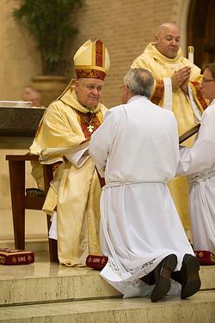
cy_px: 151
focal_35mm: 122
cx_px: 89
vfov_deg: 16.8
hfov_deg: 11.2
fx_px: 1095
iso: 2000
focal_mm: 102
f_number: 2.8
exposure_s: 1/160
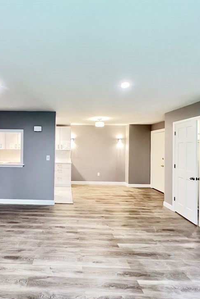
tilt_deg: +0.0
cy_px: 147
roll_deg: -0.6
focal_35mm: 19
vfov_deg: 86.9
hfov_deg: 62.5
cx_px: 63
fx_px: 158
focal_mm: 1.57
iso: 640
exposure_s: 1/60
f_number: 1.8
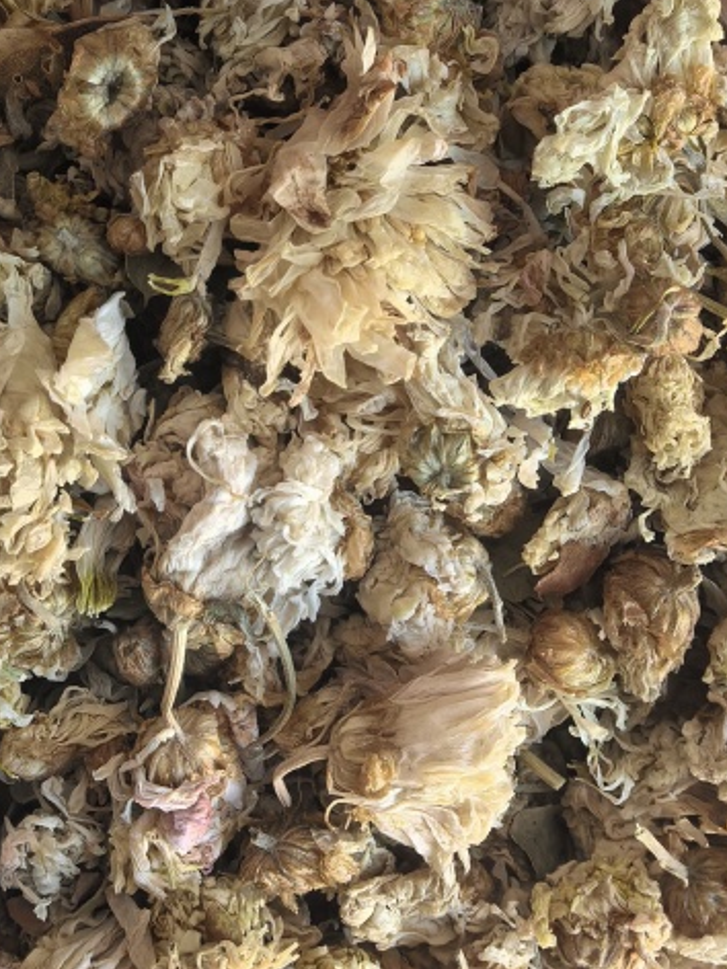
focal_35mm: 61
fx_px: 1708
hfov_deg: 23.9
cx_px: 232
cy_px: 438
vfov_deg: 31.7
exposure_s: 1/100
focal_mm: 5.75
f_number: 4
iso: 400
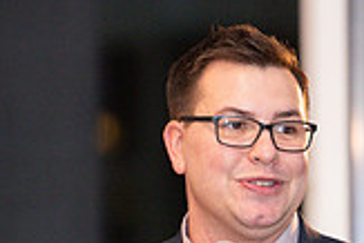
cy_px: 282
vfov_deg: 1.8
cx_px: 321
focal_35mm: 760
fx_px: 7691
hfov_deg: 2.7
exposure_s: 1/160
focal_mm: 200
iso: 1250
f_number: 2.8
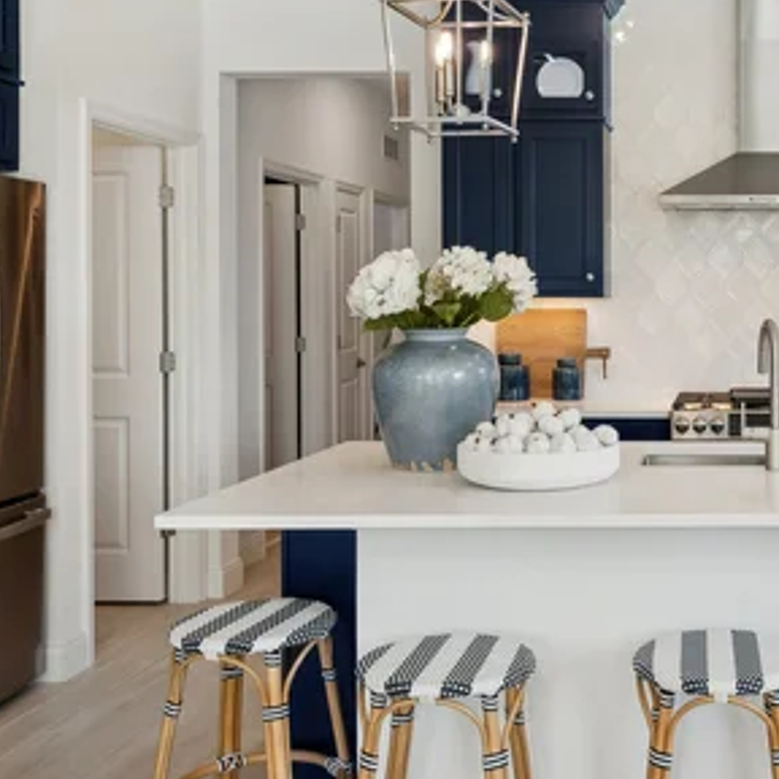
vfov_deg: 39.0
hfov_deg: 36.5
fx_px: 1095
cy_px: 303
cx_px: 711
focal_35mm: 43
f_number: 9
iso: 200
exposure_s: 1/20
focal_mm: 18
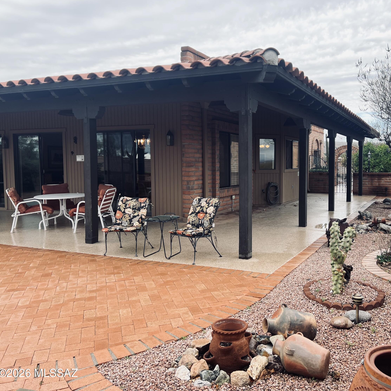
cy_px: 193
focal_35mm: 31
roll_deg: +0.0
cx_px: 261
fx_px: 396
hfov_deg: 51.6
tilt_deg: -3.9
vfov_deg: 52.5
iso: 50
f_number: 1.5
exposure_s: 1/359
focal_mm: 5.7
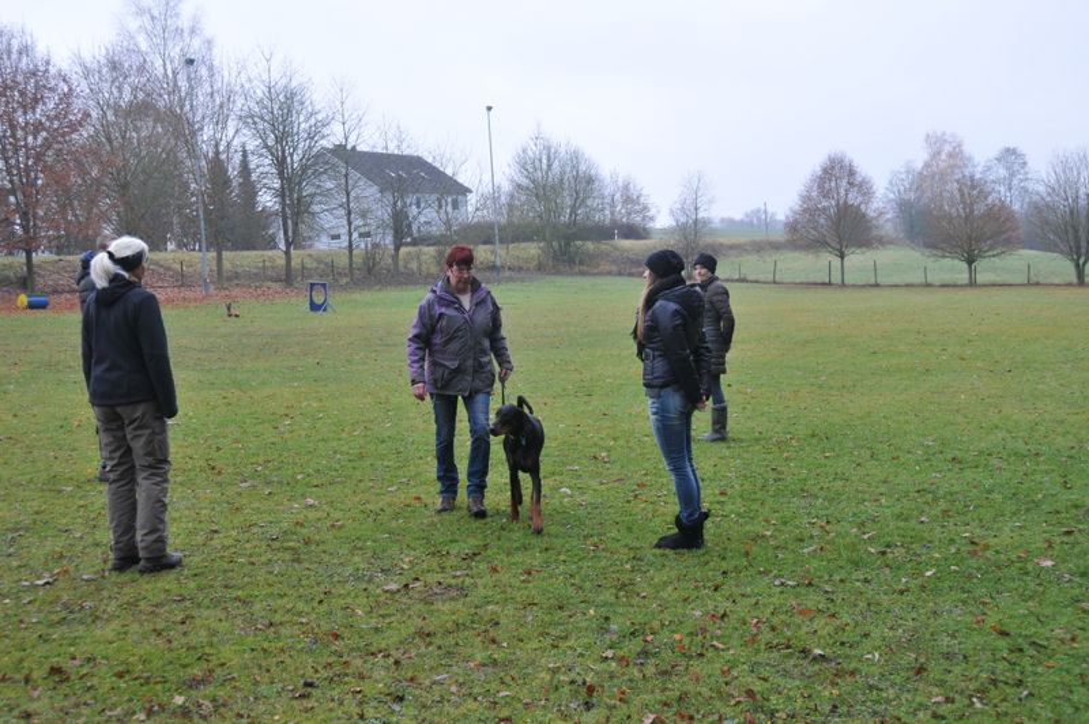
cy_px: 362
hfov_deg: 42.4
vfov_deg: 28.9
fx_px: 1405
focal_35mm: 46
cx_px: 544
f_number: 5.6
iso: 400
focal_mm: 31
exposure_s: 1/200
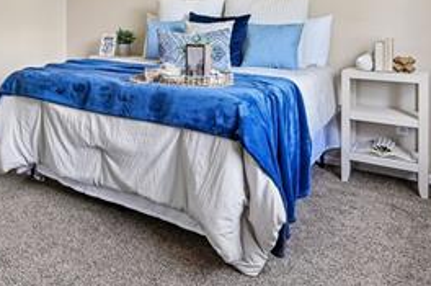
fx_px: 406
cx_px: 56
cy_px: 20
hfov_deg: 50.5
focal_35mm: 34
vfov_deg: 36.0
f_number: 10
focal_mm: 14
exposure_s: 1/15
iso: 400
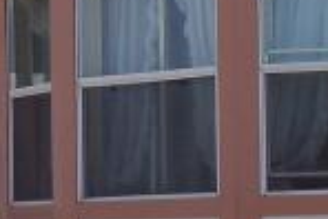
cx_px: 175
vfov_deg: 4.3
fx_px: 2882
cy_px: 250
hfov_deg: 6.5
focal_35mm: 316
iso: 100
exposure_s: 1/250
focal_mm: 6
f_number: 7.1
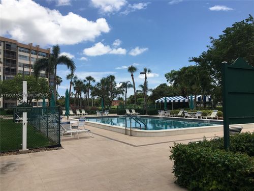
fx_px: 213
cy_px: 96
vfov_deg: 48.2
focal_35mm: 29
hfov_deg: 61.7
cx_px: 127
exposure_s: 1/2262
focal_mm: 4.15
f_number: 2.2
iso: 25
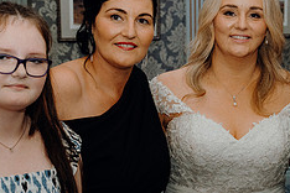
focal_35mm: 104
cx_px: 212
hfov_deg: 19.5
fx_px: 838
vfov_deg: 13.1
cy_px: 144
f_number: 5
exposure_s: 1/160
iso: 2500
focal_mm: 42
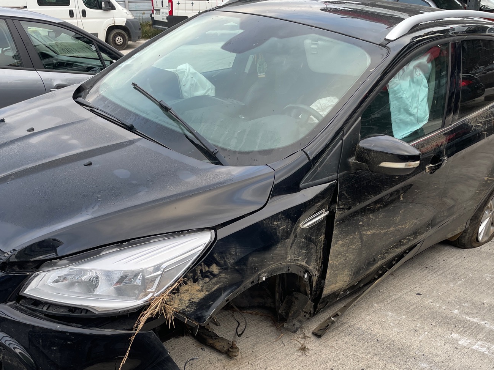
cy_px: 238
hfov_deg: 51.3
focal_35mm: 36
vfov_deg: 39.3
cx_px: 222
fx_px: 514
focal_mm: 4.2
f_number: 1.6
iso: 40
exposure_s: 1/121
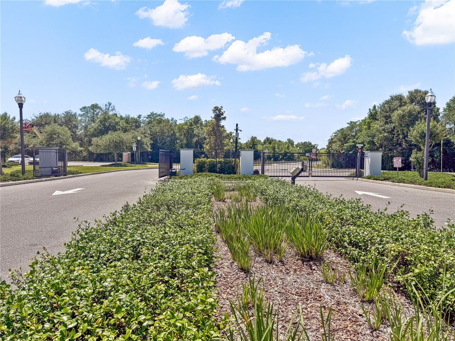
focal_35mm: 24
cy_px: 170
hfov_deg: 71.6
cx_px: 228
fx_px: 315
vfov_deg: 56.8
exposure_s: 1/5700
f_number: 1.8
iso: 80
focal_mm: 6.76
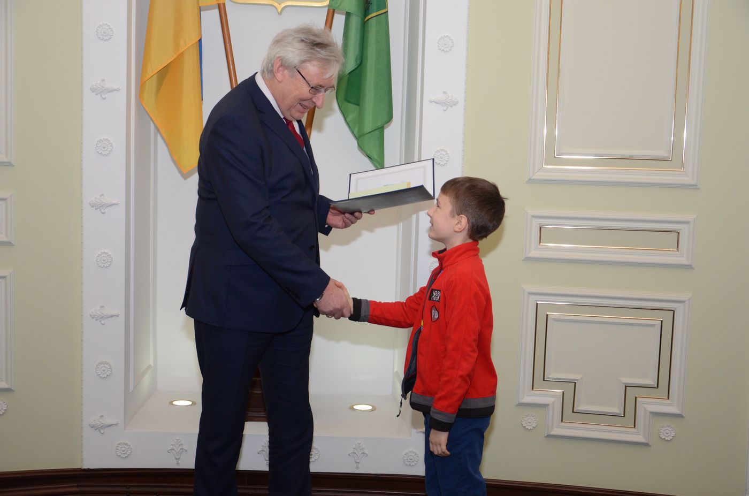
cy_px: 248
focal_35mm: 48
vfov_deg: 27.9
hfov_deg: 41.2
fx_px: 997
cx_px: 374
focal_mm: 32
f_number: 4.2
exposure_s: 1/200
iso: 1000
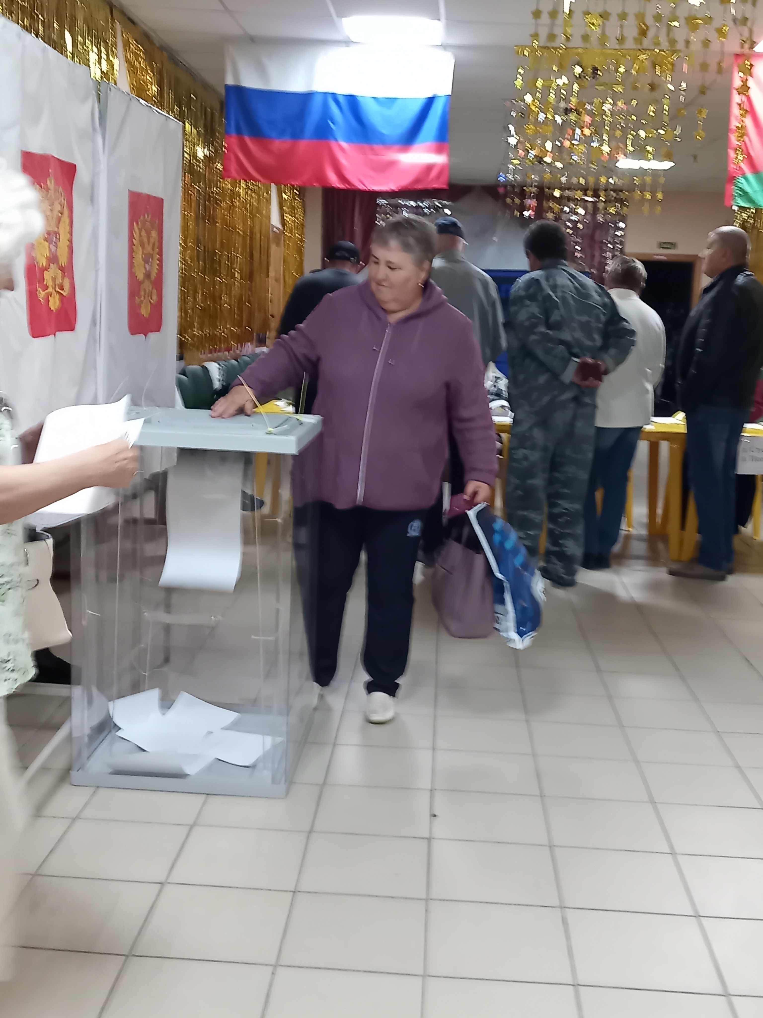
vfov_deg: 47.9
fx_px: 1146
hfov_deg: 36.8
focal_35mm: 39
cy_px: 509
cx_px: 382
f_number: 1.8
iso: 893
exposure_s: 1/20
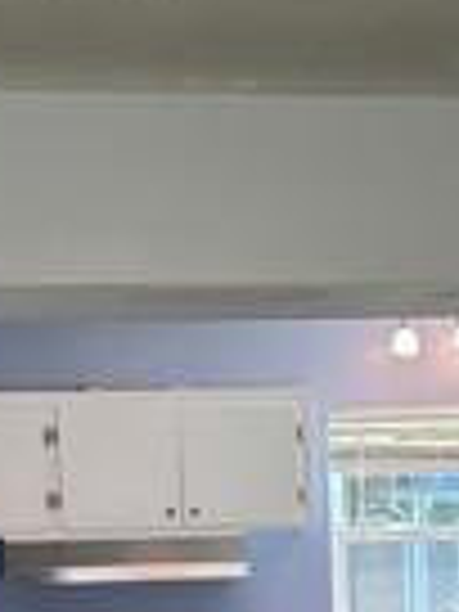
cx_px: 441
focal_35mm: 115
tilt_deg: -6.2
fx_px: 2033
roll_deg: -0.3
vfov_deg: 16.6
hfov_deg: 12.7
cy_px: 670
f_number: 1.6
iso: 100
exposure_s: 1/120
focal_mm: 5.96
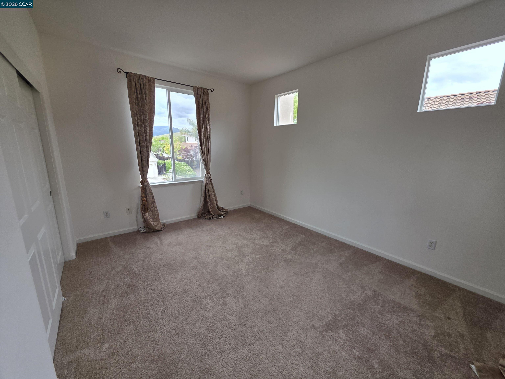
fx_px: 190
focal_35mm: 13
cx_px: 252
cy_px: 190
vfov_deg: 89.9
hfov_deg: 106.2
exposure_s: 1/120
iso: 40
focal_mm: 2.2
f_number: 1.9
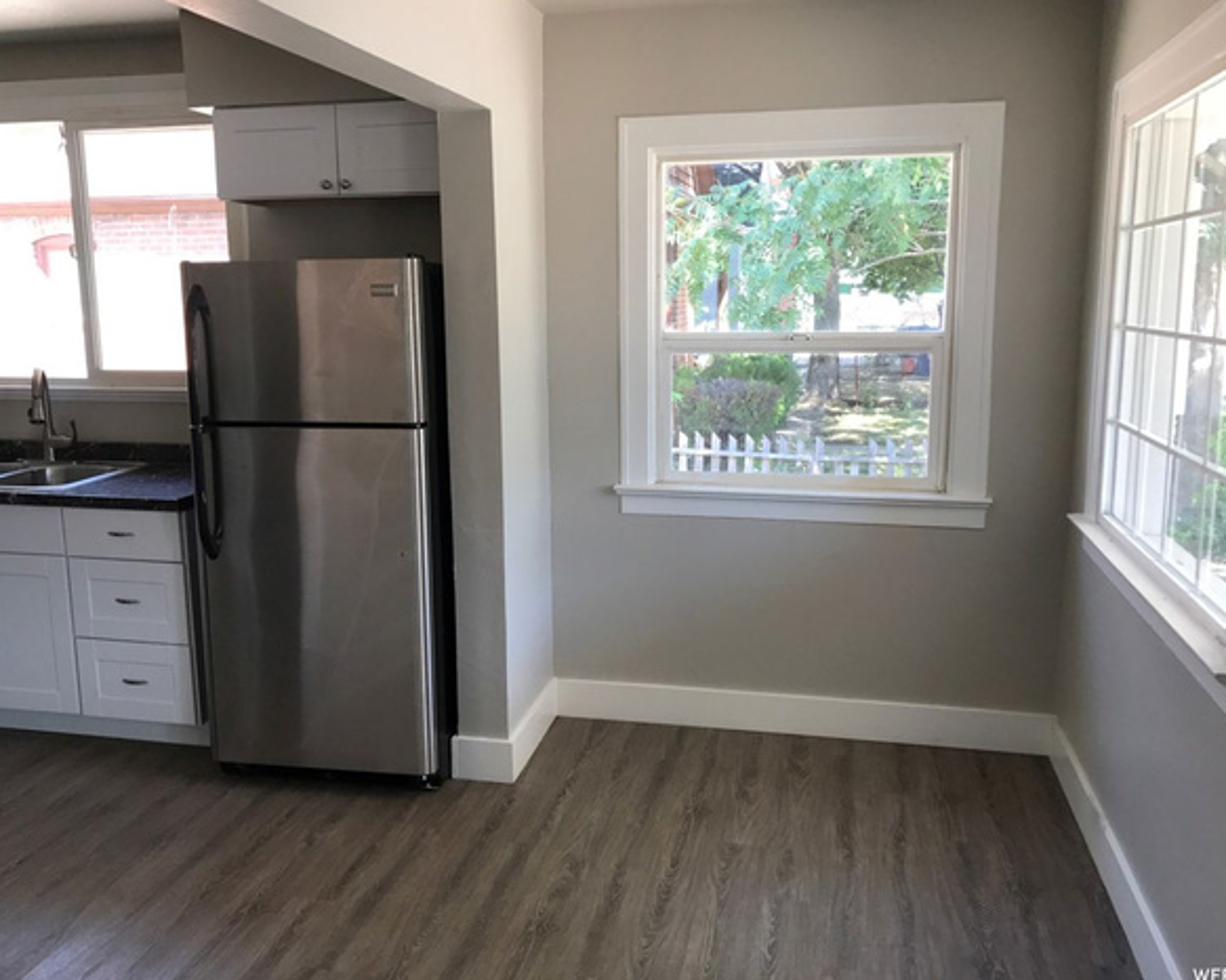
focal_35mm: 30
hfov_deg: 58.8
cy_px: 479
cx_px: 597
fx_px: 1088
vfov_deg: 48.5
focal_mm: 3.99
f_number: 1.8
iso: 40
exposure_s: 1/93
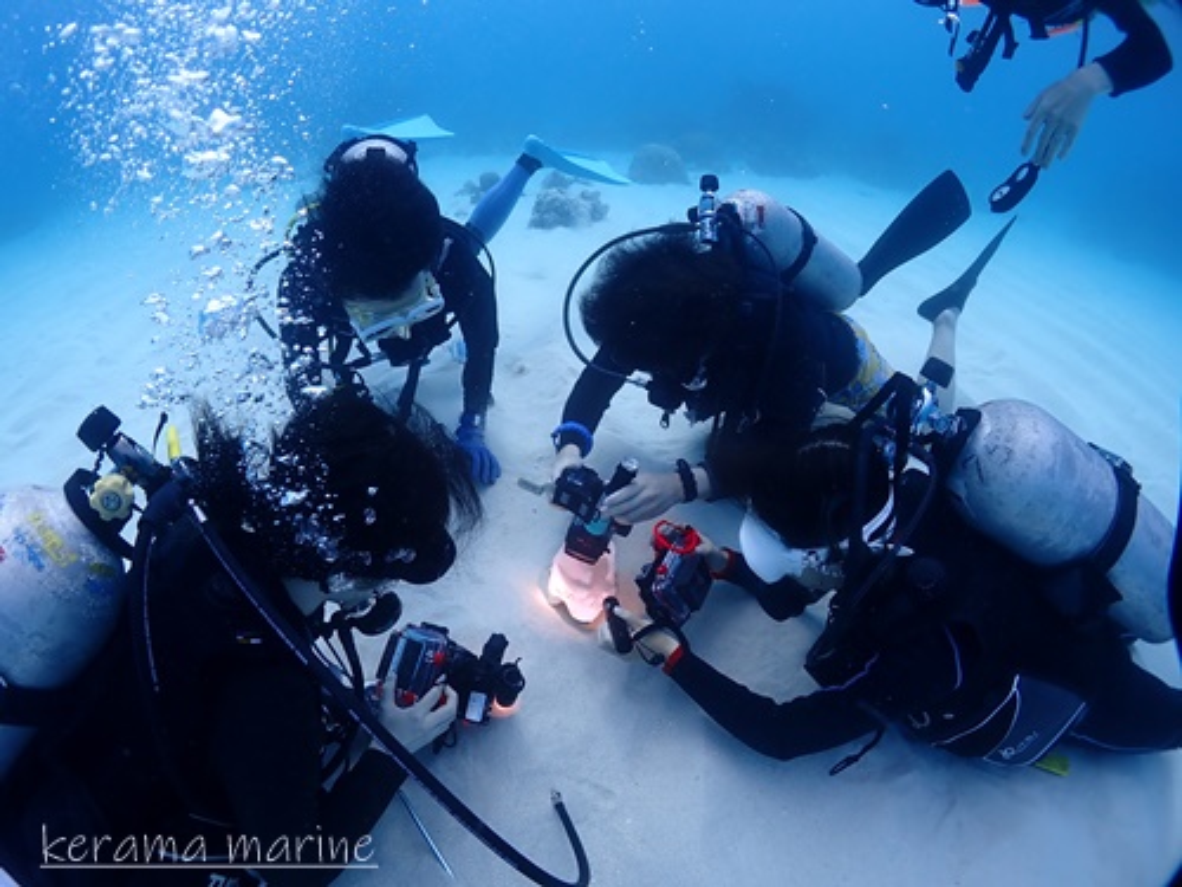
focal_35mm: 28
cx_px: 591
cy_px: 444
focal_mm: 5.14
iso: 100
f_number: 3.2
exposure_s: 1/400
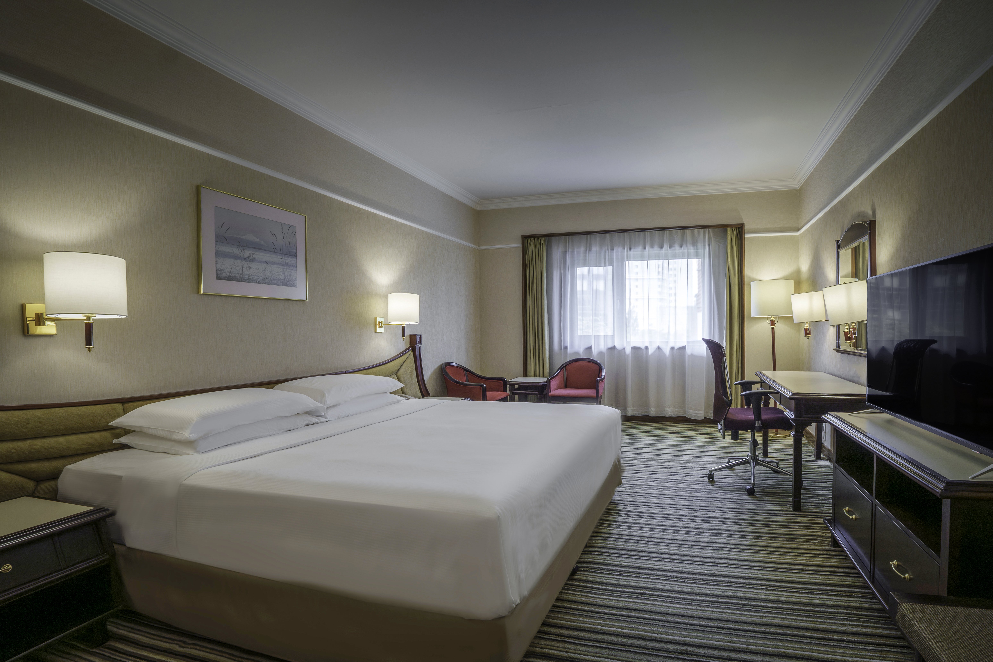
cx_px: 496
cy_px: 331
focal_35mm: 15
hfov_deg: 100.4
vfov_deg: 77.3
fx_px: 414
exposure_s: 1/5
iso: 125
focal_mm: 10
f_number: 8
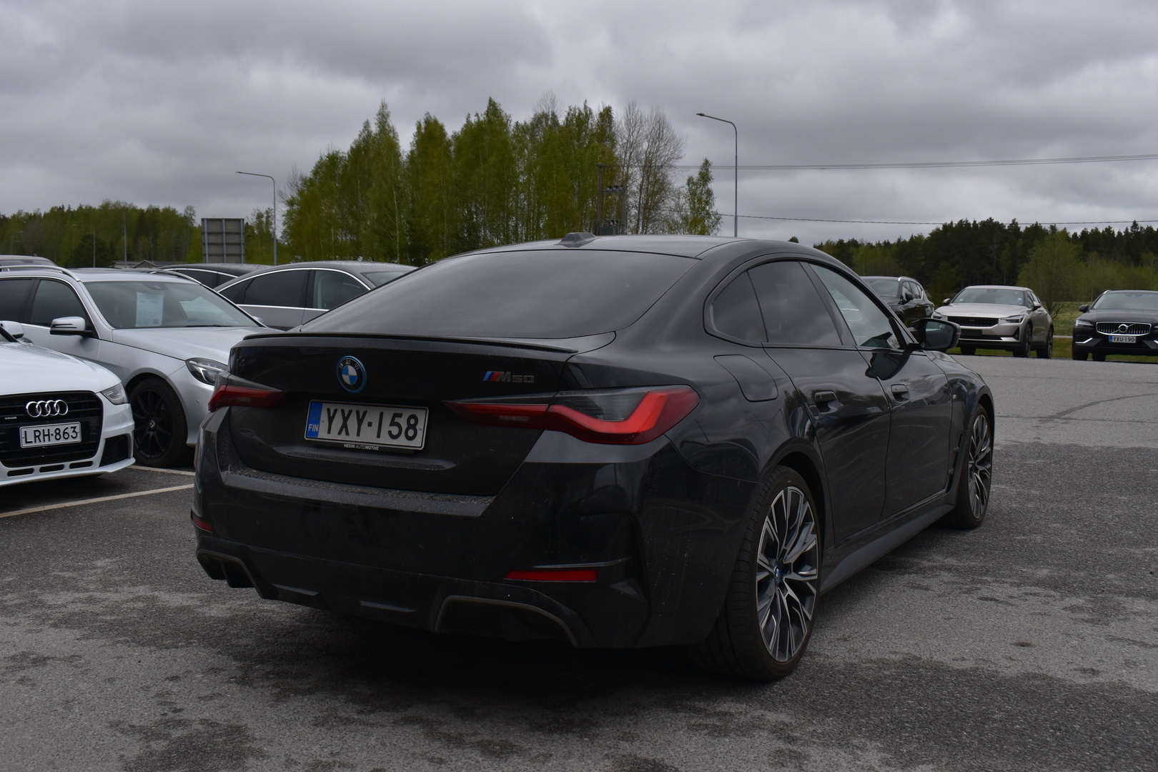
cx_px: 579
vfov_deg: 36.9
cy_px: 386
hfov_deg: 53.1
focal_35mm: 36
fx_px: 1158
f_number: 9.5
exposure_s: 1/250
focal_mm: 24
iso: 400
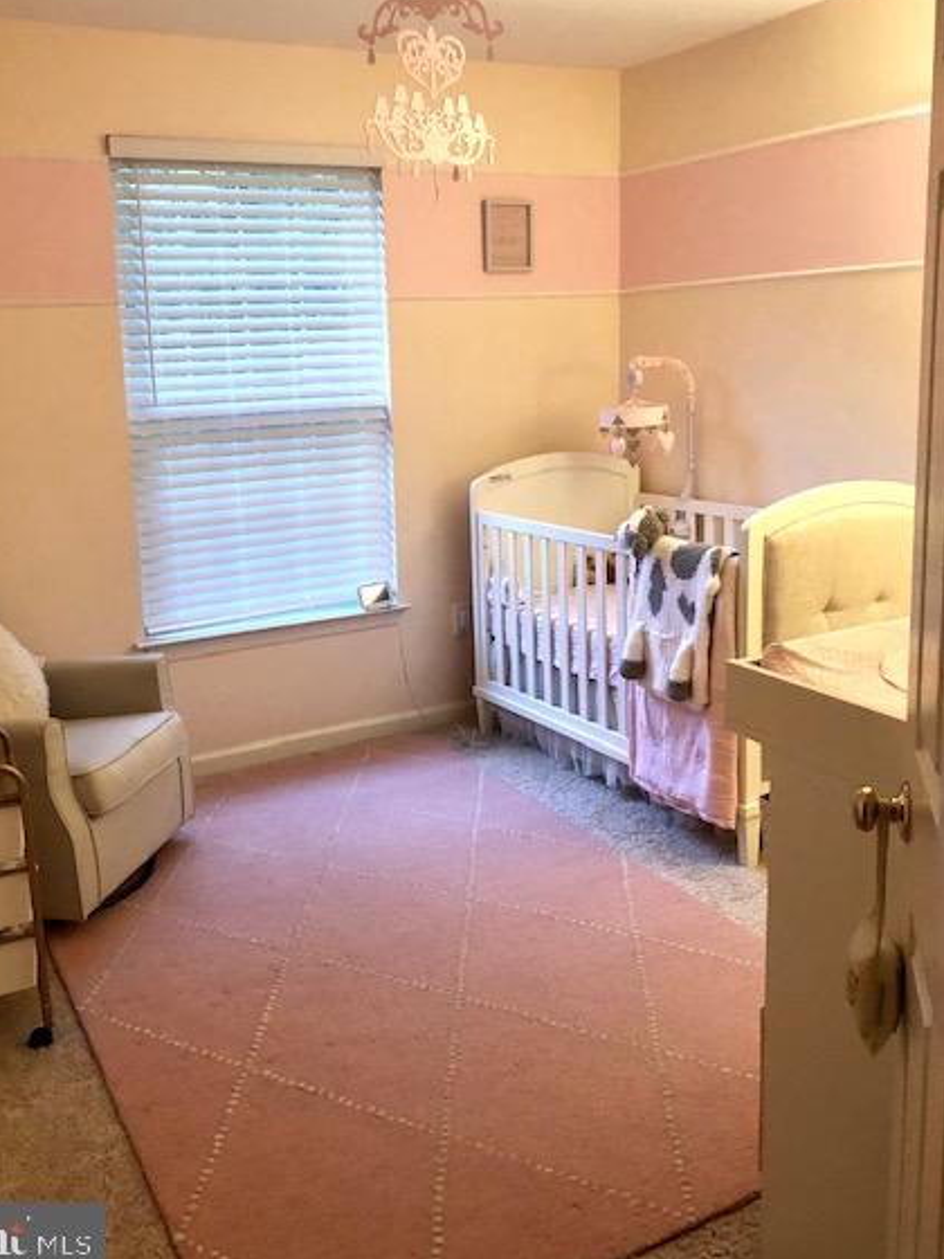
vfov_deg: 56.7
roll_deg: +2.3
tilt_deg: -11.5
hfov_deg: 44.1
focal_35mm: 32
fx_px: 1164
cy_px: 560
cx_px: 411
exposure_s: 1/15
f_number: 1.8
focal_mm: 3.99
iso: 80
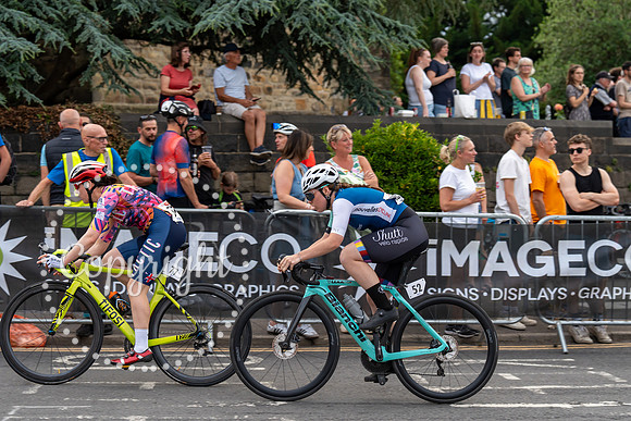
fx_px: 1257
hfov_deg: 28.2
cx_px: 316
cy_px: 210
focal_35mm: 72
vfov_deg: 19.0
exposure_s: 1/1000
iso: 500
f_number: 3.5
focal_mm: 70
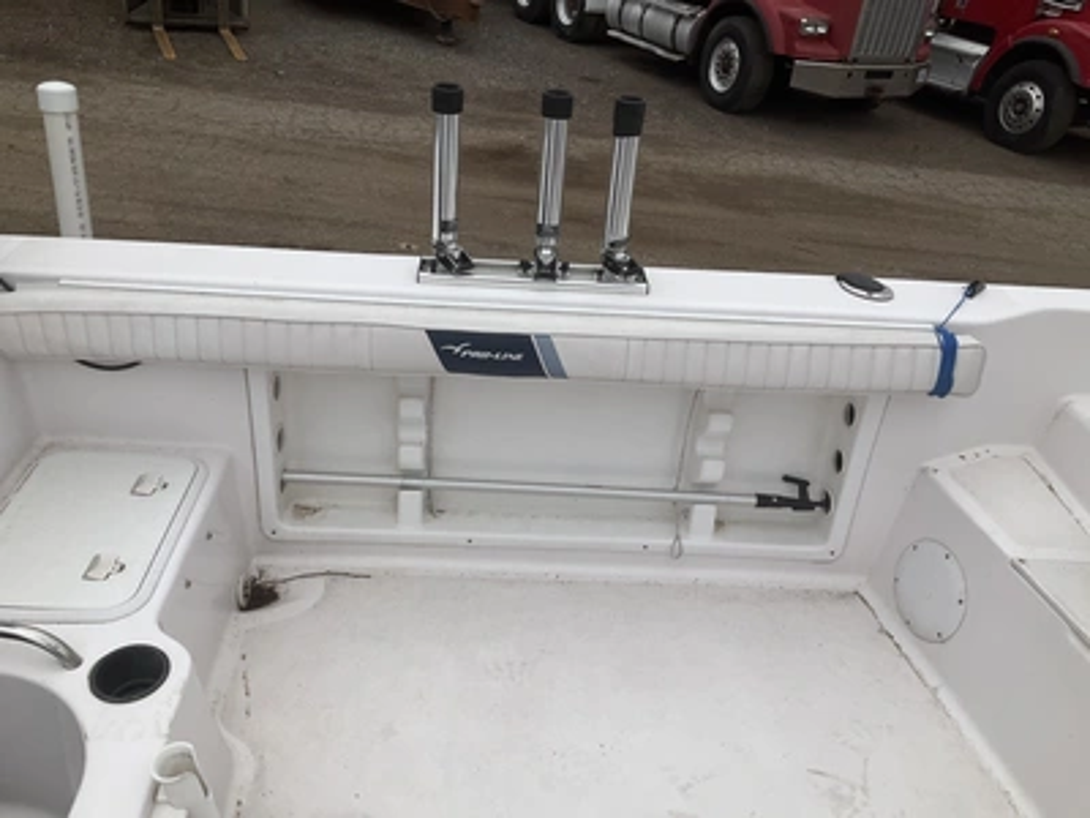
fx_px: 913
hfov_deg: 61.7
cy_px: 409
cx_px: 545
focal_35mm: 29
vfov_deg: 48.2
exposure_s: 1/2320
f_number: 1.8
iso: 25
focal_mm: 3
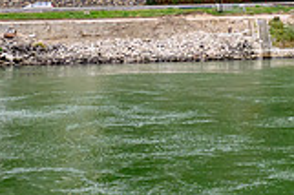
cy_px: -155
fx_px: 1061
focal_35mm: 130
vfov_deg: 10.0
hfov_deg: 15.4
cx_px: 318
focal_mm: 24
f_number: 8
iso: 2000
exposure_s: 1/400
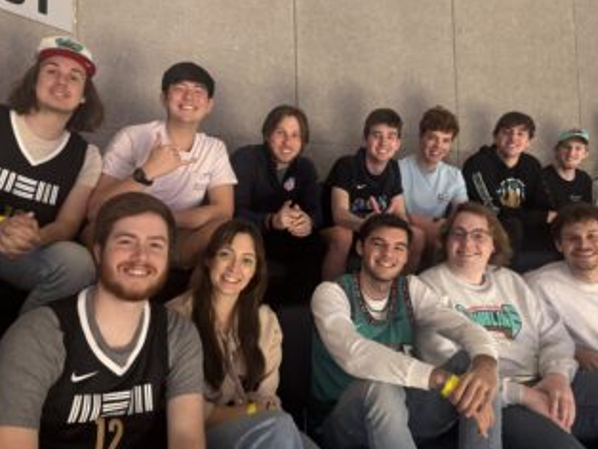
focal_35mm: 29
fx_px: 501
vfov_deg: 48.3
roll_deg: +1.3
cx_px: 312
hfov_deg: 61.6
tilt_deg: +4.2
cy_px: 227
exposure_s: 1/30
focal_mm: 5.96
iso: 800
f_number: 1.6
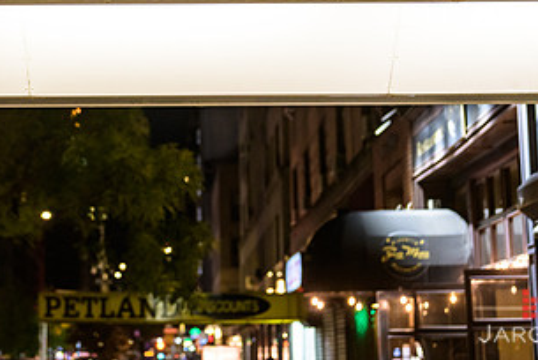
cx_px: 136
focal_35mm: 95
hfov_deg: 21.3
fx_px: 1421
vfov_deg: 14.3
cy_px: 40
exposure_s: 1/50
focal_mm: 50
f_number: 3.2
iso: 1250
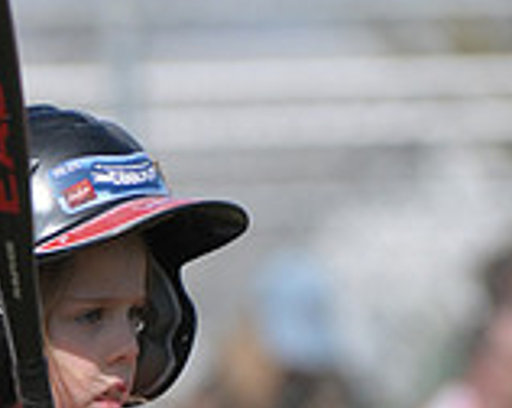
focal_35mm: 1035
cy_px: 699
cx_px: -53
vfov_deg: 1.5
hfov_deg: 1.9
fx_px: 15664
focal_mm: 200
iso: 400
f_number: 4
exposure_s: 1/3200
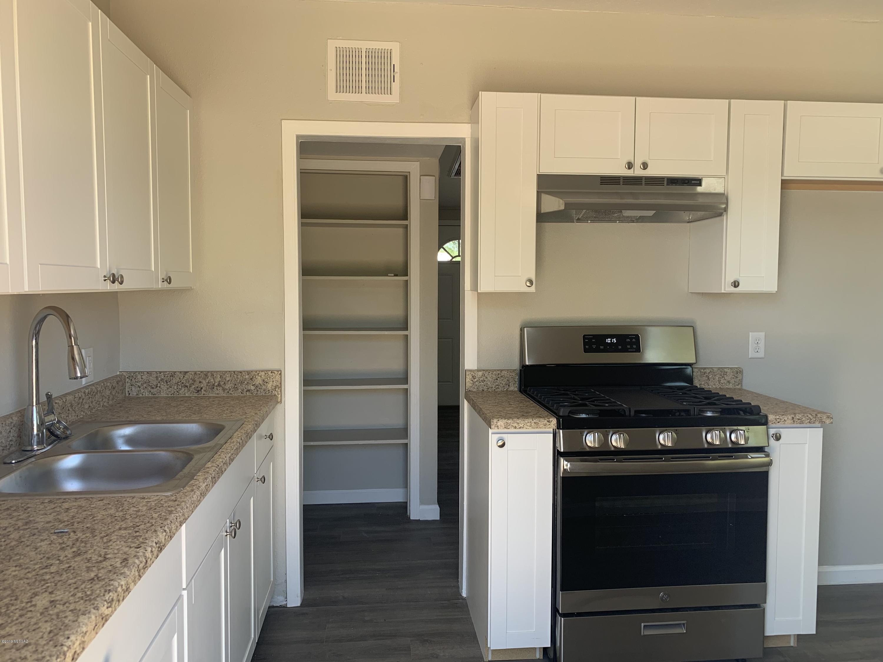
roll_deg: -1.1
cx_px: 442
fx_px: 663
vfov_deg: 53.1
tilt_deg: -3.9
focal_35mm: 26
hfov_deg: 67.3
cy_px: 331
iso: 50
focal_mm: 4.25
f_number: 1.8
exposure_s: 1/121
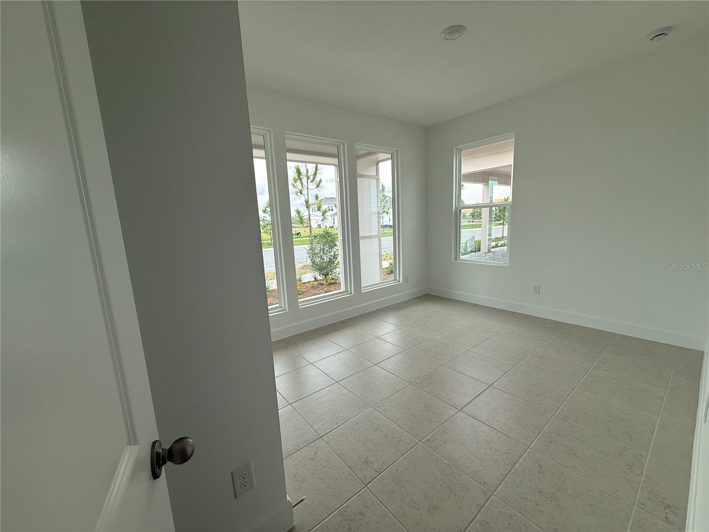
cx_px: 354
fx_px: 287
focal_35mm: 14
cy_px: 266
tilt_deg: -8.4
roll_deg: +2.7
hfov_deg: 102.1
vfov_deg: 85.7
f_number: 2.2
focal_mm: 2.22
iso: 64
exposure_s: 1/318
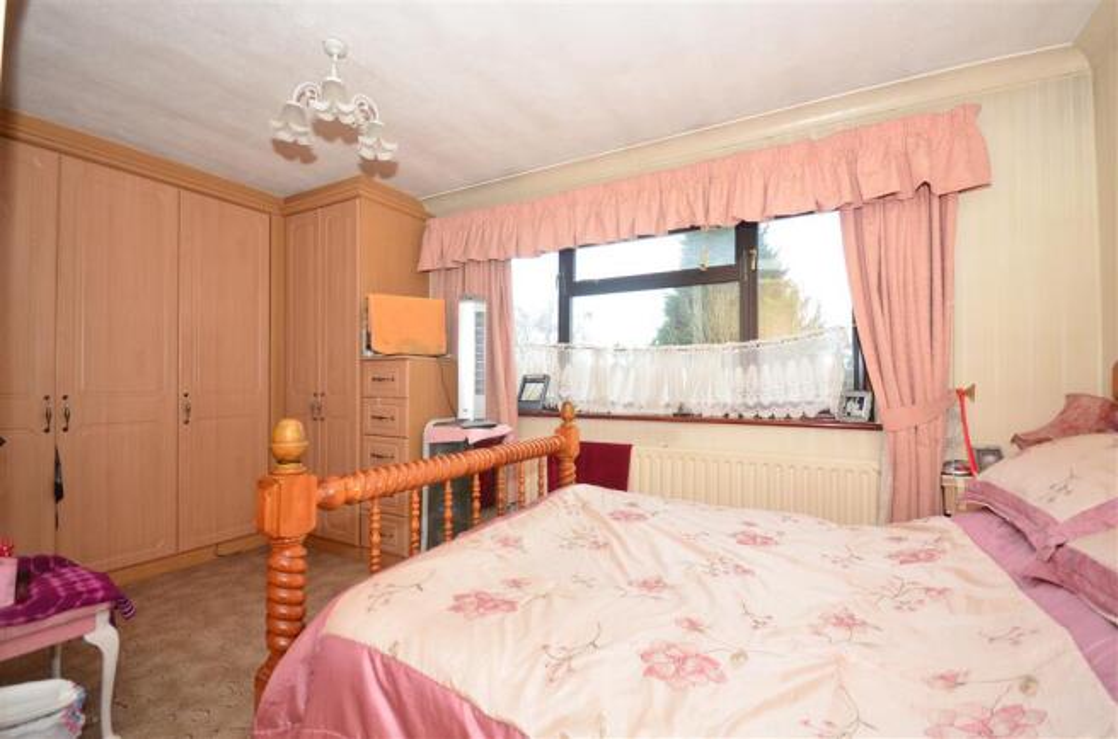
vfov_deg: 77.0
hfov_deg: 100.5
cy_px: 370
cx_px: 559
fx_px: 465
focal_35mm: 15
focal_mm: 10
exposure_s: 1/20
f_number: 6.3
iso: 640
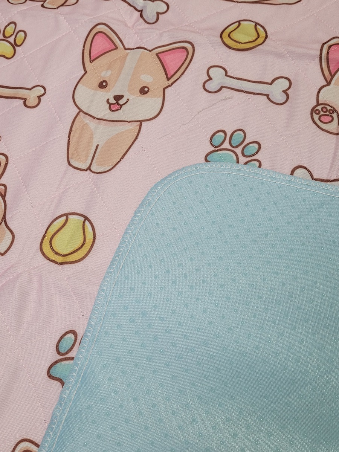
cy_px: 226
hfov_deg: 53.1
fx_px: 339
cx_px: 170
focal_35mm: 26
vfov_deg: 67.3
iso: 125
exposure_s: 1/120
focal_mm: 5.4
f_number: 1.8
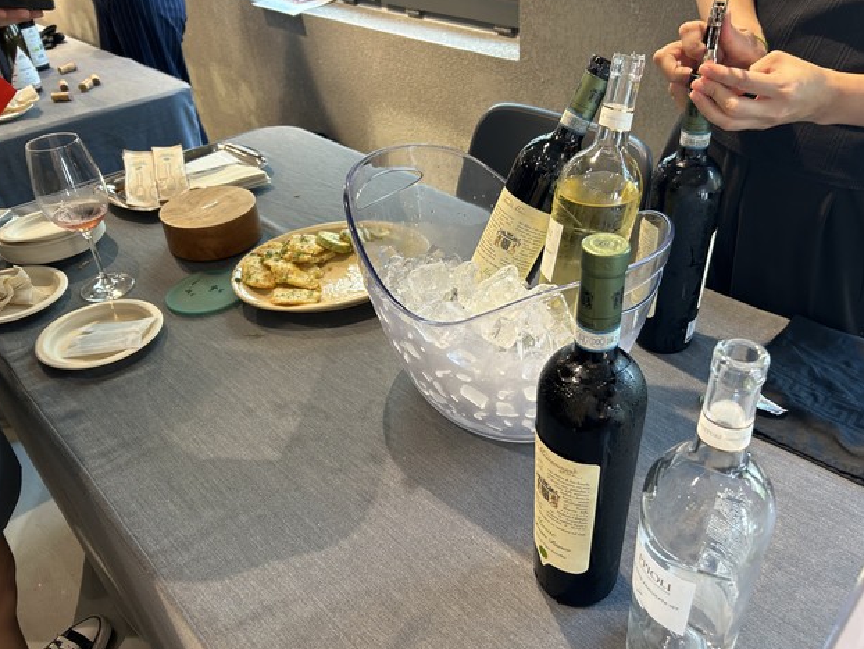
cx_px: 447
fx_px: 699
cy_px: 318
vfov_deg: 49.8
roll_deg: +3.7
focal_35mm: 28
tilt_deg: -35.1
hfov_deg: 63.4
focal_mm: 5.7
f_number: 1.5
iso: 100
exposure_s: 1/60
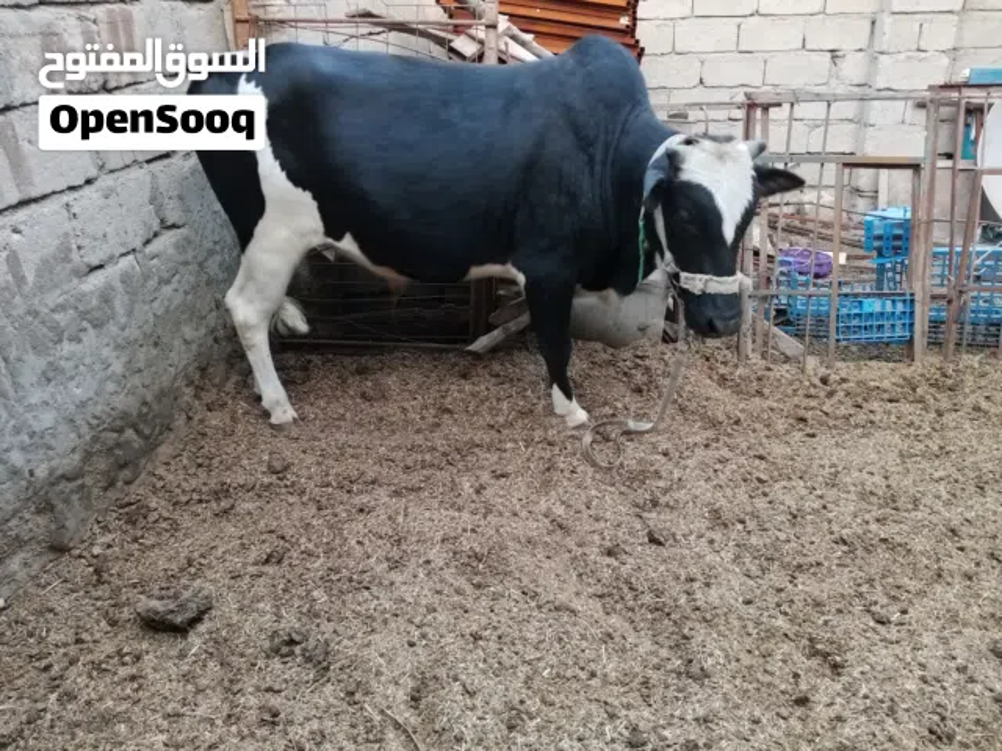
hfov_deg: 73.9
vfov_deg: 58.9
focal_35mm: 23
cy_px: 376
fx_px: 666
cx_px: 501
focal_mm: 4.09
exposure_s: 1/50
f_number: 1.6
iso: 679
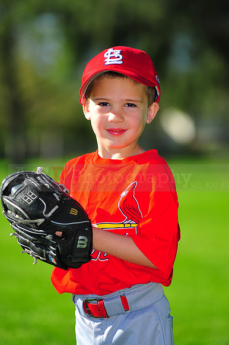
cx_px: 114
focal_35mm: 180
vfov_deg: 11.4
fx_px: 1719
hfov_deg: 7.6
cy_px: 172
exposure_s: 1/1250
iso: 200
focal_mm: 180
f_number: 4
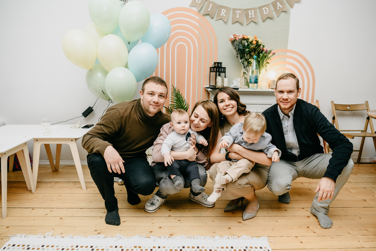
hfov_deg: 65.5
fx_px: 292
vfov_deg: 46.4
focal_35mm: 28
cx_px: 191
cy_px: 130
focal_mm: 26
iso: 125
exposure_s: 1/160
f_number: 3.5
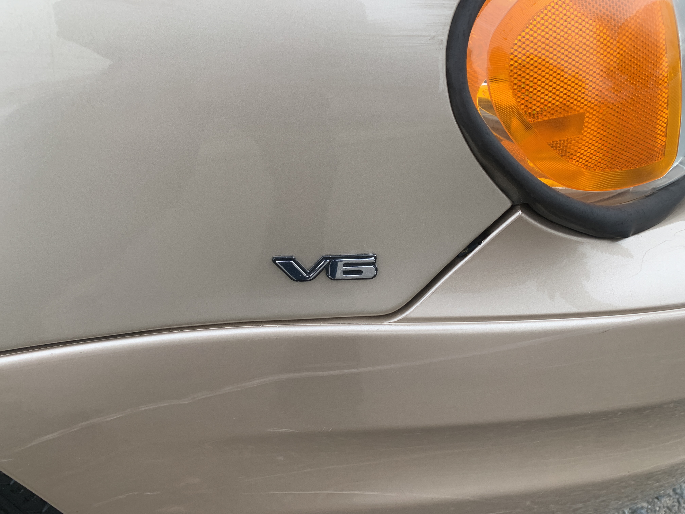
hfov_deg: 67.3
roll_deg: +2.1
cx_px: 342
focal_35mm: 26
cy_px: 257
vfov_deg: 53.1
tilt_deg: -38.4
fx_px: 515
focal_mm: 4.25
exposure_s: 1/161
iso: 25
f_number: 1.8
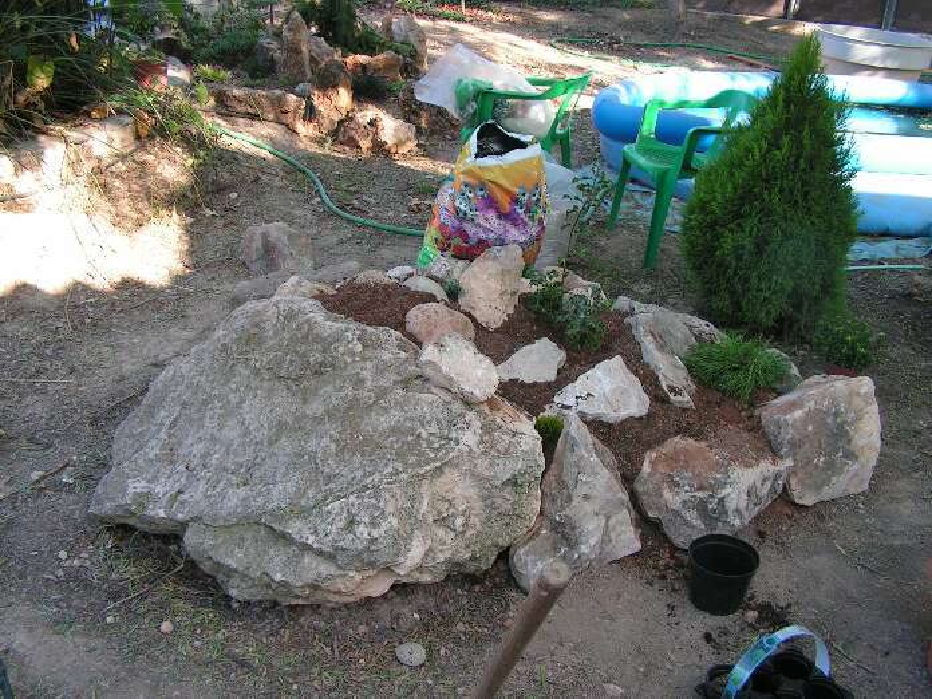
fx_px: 969
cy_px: 350
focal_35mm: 36
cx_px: 466
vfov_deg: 39.7
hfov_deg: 51.4
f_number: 3.2
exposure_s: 1/80
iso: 64
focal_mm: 6
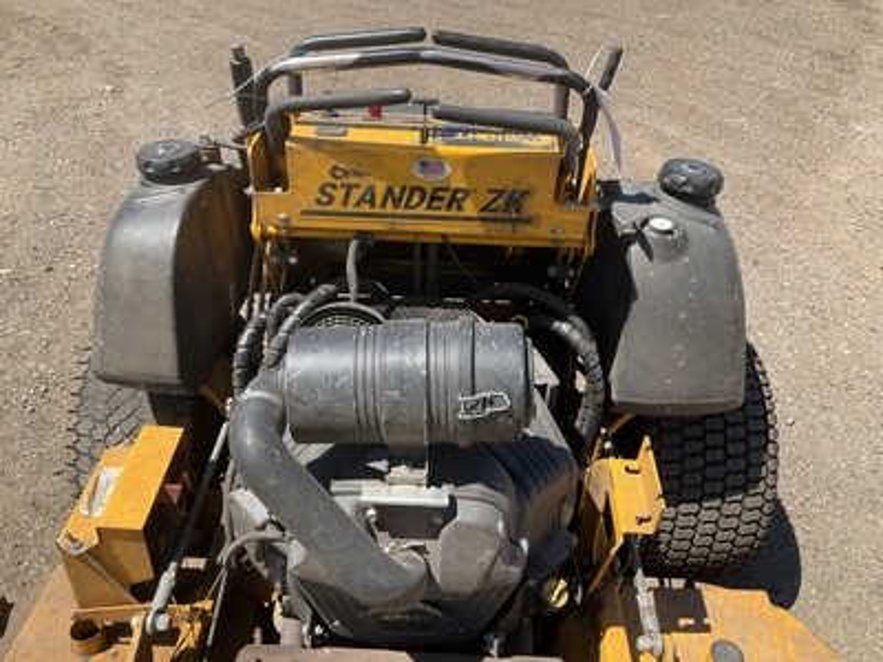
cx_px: 442
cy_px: 331
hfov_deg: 61.7
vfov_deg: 48.2
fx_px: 740
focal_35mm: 29
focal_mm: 3
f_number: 1.8
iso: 25
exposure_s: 1/929
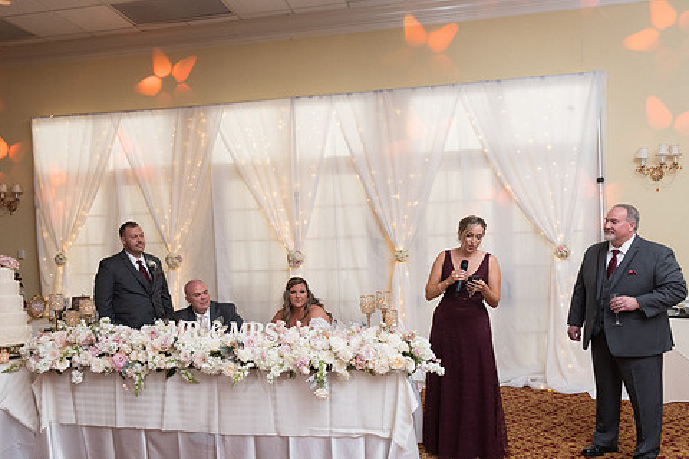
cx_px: 333
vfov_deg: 44.7
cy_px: 275
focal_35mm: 29
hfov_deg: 63.6
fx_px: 555
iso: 1100
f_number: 5
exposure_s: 1/125
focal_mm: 24
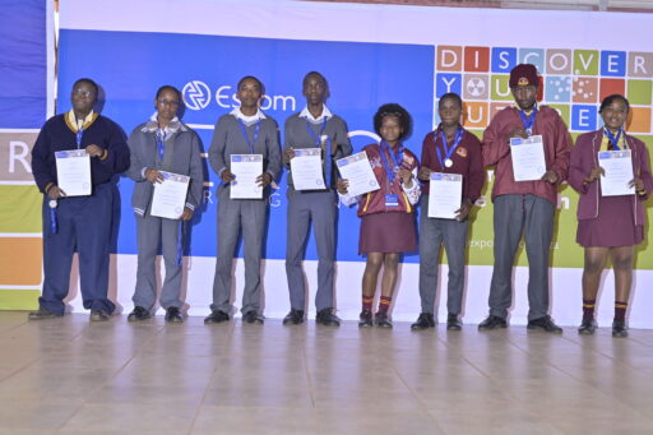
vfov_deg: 27.0
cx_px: 326
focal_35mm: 50
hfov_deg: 39.6
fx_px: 907
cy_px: 218
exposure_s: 1/200
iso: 320
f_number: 2.8
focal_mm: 50
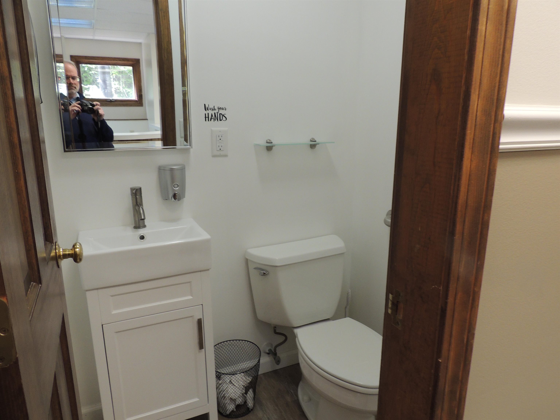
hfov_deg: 71.6
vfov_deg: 56.8
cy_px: 210
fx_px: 388
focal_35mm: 24
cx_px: 280
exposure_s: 1/30
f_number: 3.7
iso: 220
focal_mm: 4.3
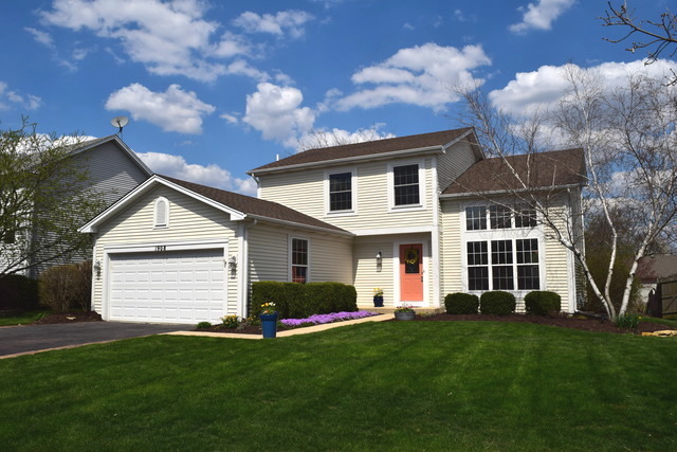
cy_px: 226
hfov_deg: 67.4
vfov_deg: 48.0
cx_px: 338
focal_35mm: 27
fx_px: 508
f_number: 13
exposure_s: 1/800
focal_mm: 18
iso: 200
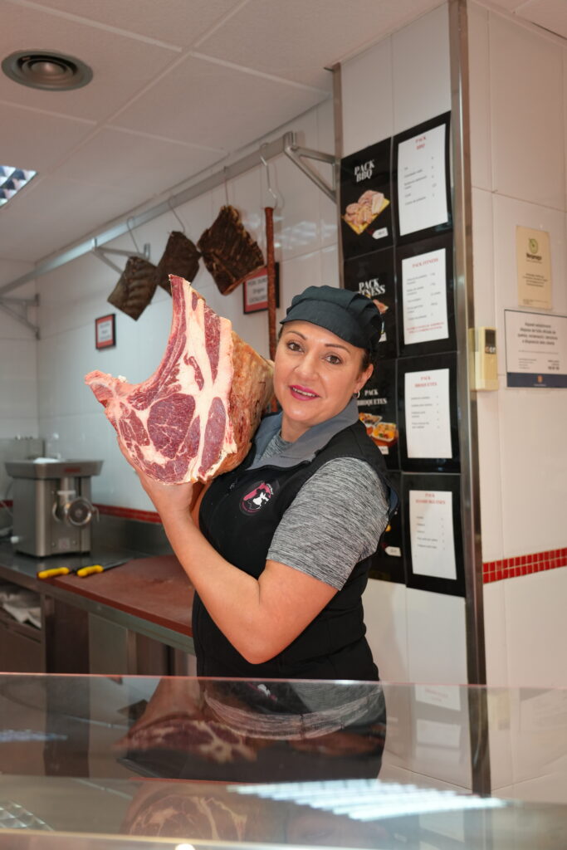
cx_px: 284
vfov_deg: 60.3
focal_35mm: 31
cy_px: 425
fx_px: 732
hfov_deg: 42.3
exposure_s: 1/160
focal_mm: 31
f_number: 4
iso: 1250
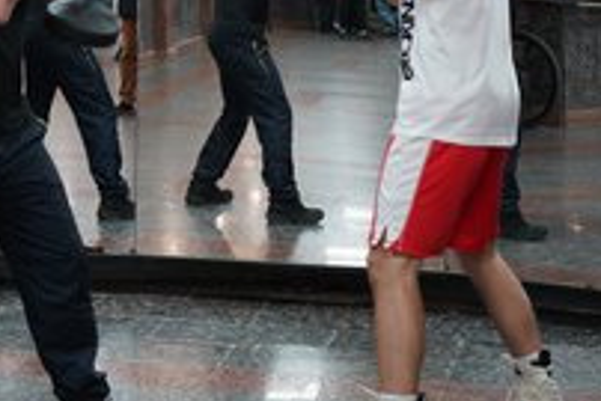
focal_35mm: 97
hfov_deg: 20.9
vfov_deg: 14.0
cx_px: 164
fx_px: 1620
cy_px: 37
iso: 3200
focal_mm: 49
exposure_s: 1/160
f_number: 4.5
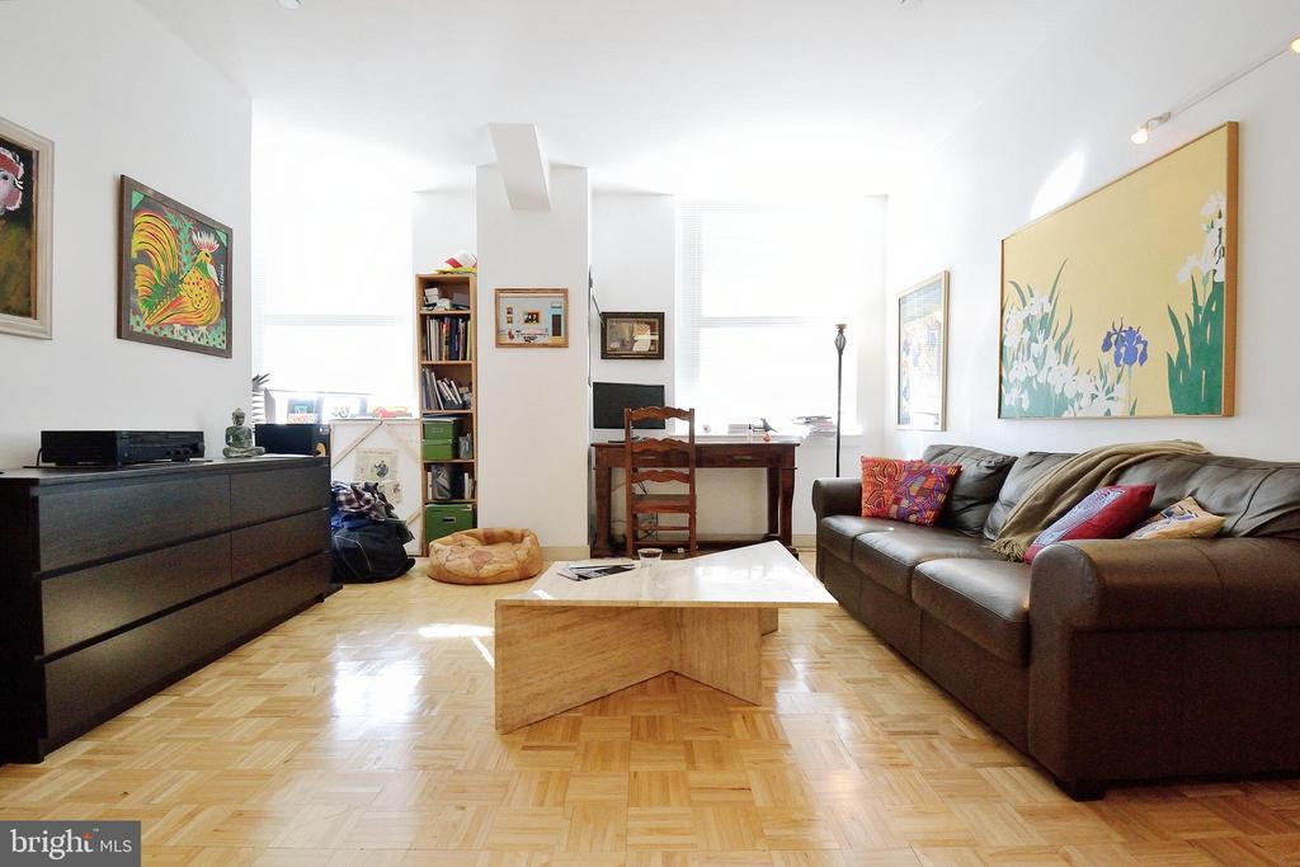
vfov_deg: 77.3
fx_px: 542
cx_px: 650
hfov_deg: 100.4
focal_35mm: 15
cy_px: 434
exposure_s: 1/60
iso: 1600
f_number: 6.3
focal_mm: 10
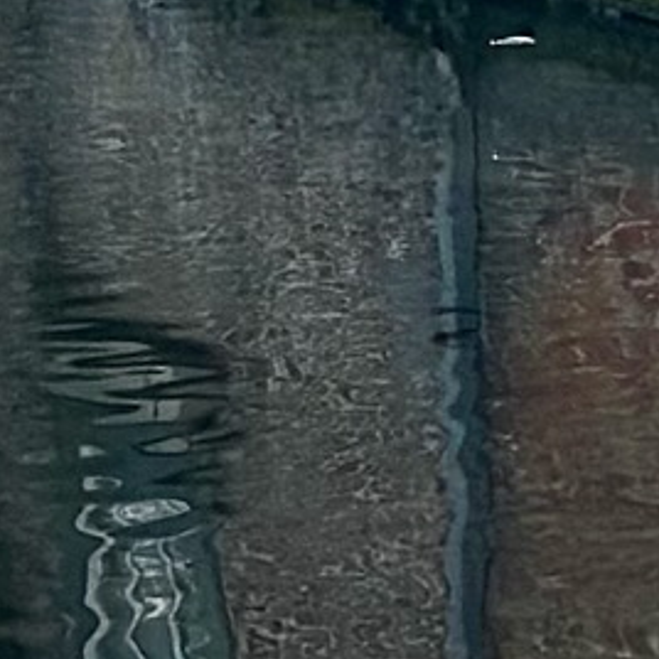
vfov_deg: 5.2
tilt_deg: +3.0
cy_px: -1340
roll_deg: +1.3
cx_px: -152
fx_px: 6828
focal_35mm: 317
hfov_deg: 5.5
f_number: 1.78
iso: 80
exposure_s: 1/864
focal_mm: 6.86
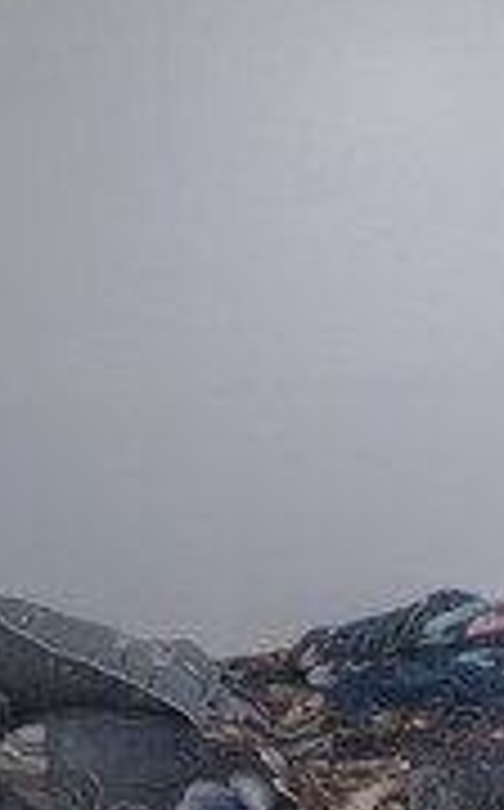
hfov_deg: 20.0
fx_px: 1367
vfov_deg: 33.0
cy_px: 421
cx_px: 556
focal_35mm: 62
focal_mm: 5.54
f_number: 1.8
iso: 320
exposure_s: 1/30
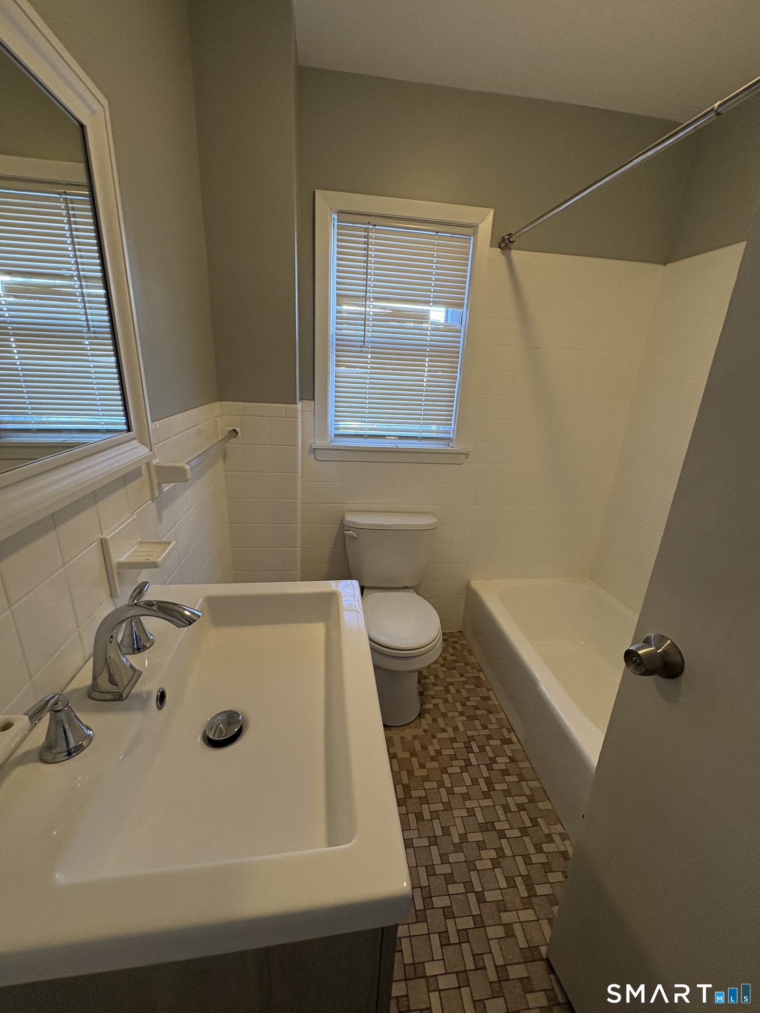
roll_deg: -3.5
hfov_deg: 85.7
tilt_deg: -19.0
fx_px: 410
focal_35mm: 14
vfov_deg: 102.1
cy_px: 506
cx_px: 380
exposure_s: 1/120
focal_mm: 2.22
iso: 160
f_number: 2.2
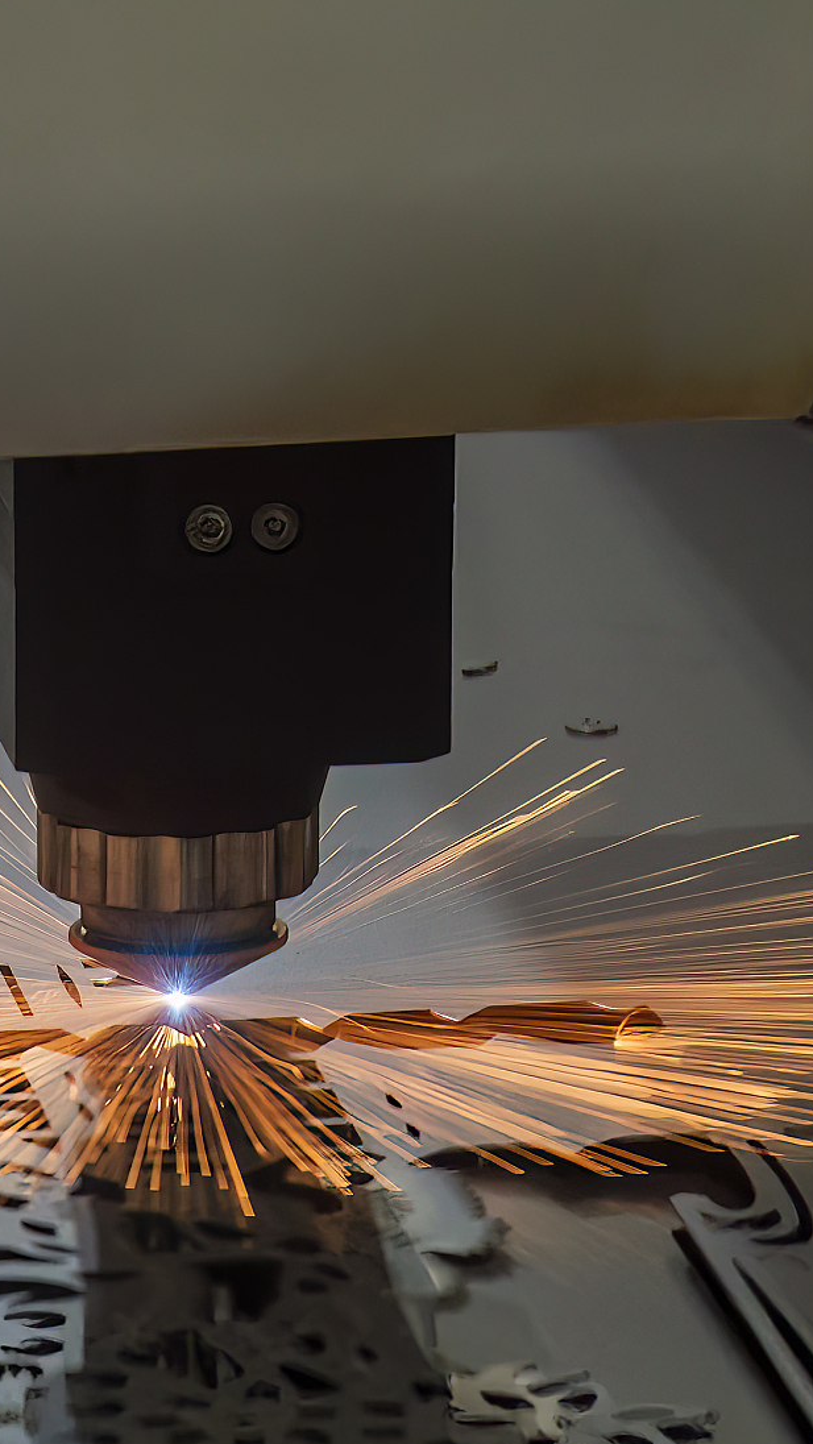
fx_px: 7469
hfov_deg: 6.2
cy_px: 715
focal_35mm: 195
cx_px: 179
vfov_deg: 11.0
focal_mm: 120
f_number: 6.3
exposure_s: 1/250
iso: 2500
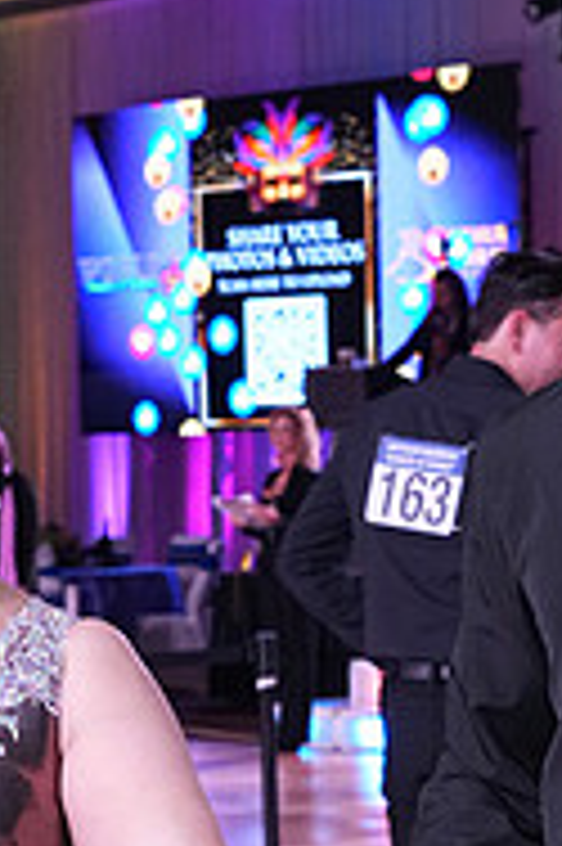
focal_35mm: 145
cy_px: 1089
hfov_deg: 9.4
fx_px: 3401
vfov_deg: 13.7
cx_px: 384
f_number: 8
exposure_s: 1/250
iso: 3200
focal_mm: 47
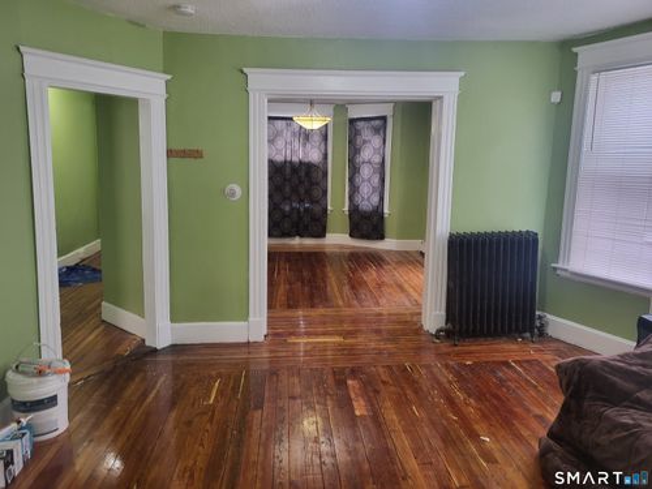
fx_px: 490
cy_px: 244
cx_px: 326
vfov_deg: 53.1
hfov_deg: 67.3
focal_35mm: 26
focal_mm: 5.4
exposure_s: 1/40
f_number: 1.8
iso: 200
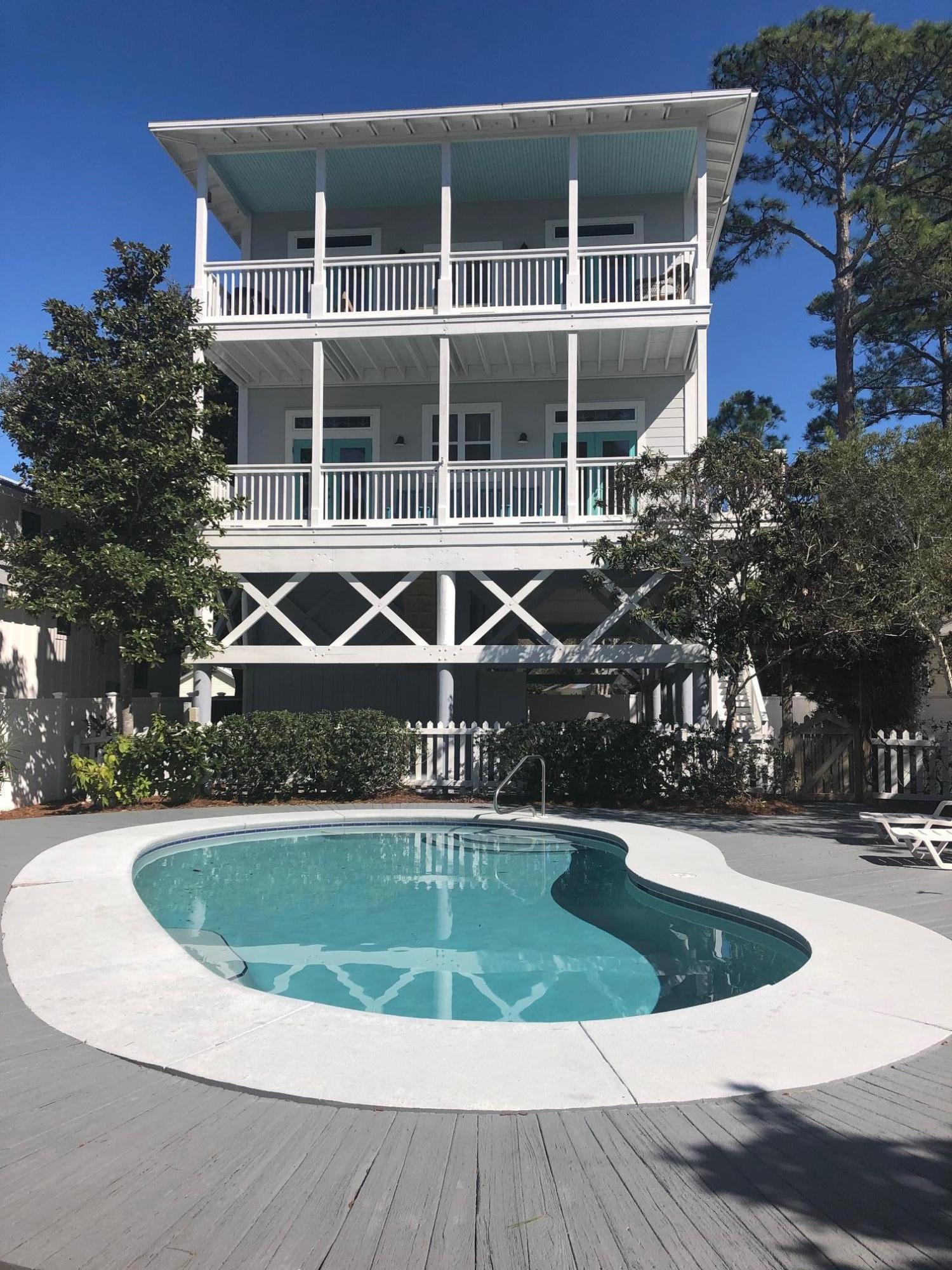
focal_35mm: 28
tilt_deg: +3.2
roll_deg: -0.8
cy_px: 635
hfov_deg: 49.7
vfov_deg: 63.4
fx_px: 1027
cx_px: 476
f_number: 1.8
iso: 20
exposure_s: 1/3003
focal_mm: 3.99
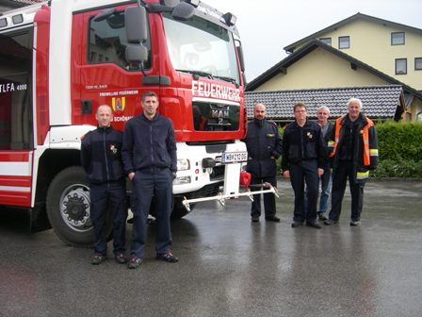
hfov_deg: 51.4
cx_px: 211
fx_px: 439
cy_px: 158
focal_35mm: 36
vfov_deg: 39.7
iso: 64
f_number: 3
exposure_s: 1/62.2
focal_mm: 7.5
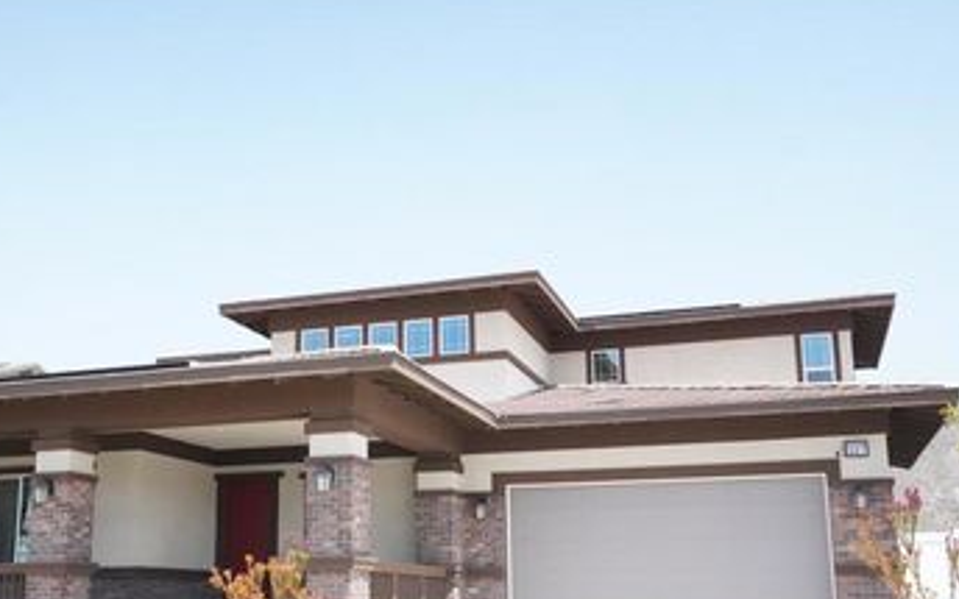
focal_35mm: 43
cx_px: 385
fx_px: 1124
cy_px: 380
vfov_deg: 29.7
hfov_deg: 46.0
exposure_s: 1/8000
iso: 12800
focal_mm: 29
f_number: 8
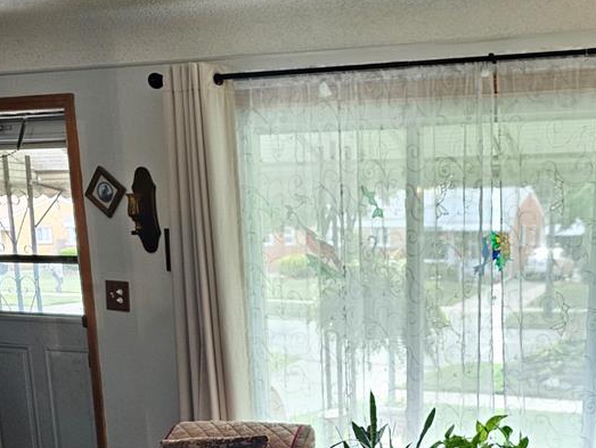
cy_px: 426
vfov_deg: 30.4
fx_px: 775
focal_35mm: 45
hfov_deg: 41.2
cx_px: 426
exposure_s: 1/120
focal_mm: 6.3
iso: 500
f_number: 1.7
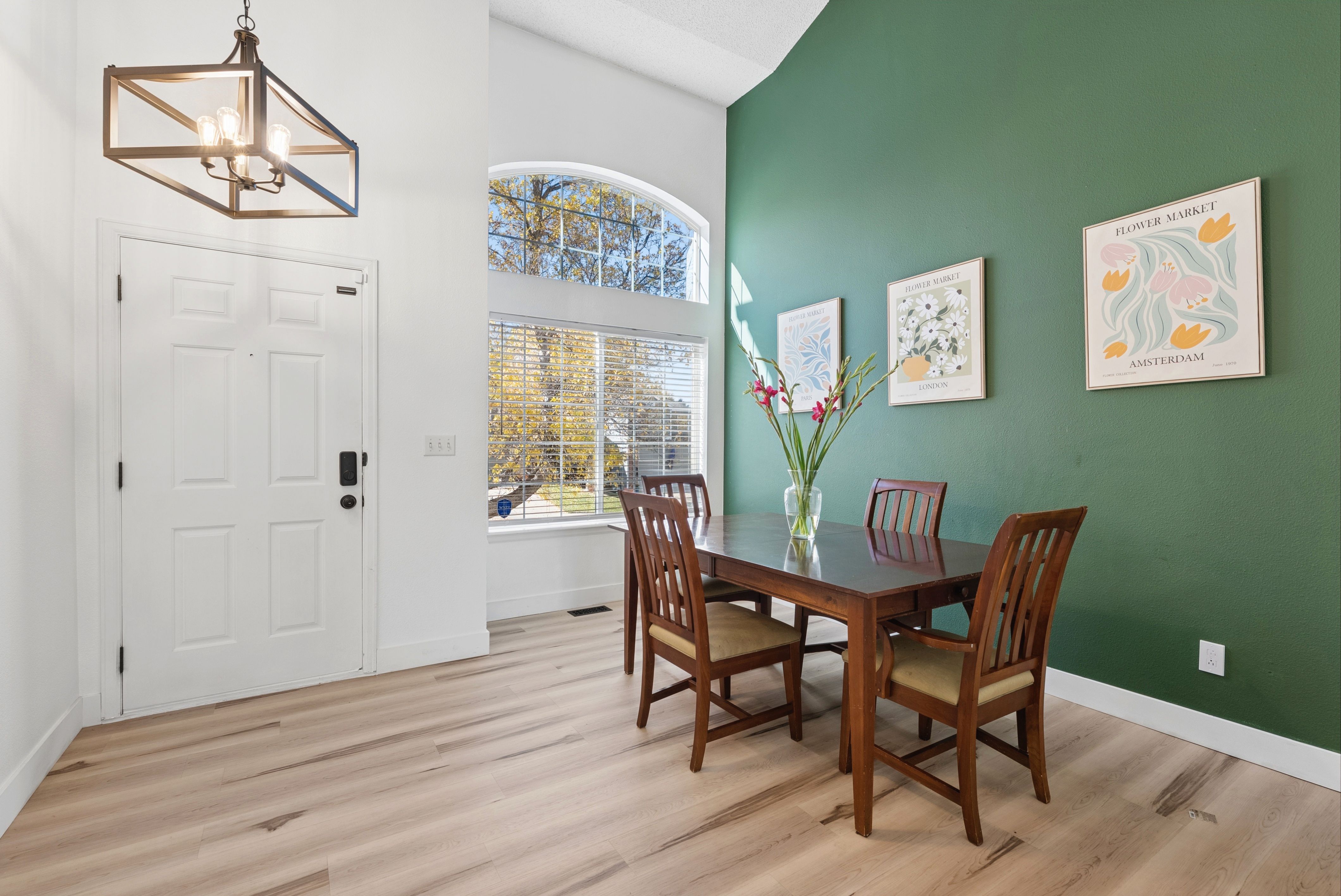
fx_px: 596
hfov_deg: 96.7
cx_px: 670
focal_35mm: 16
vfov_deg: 73.8
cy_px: 448
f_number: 9
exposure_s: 1/50
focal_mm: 16
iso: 500
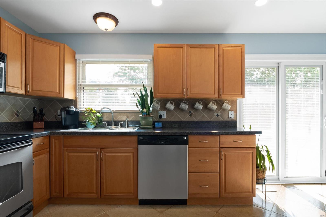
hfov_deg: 96.7
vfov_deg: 73.7
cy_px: 108
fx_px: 145
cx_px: 163
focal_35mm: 16
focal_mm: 8
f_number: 10
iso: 400
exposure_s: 1/3
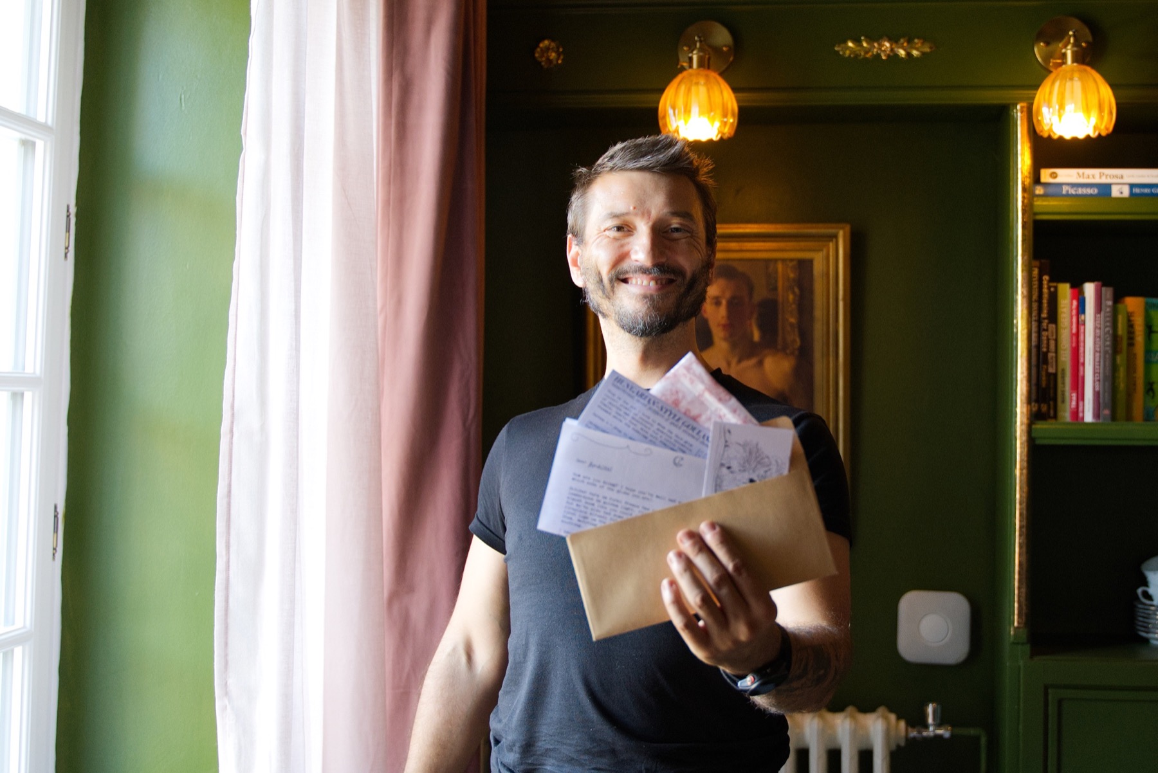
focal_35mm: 31
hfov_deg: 60.3
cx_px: 579
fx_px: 998
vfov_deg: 42.4
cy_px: 386
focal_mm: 31
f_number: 2.8
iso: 1600
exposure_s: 1/160
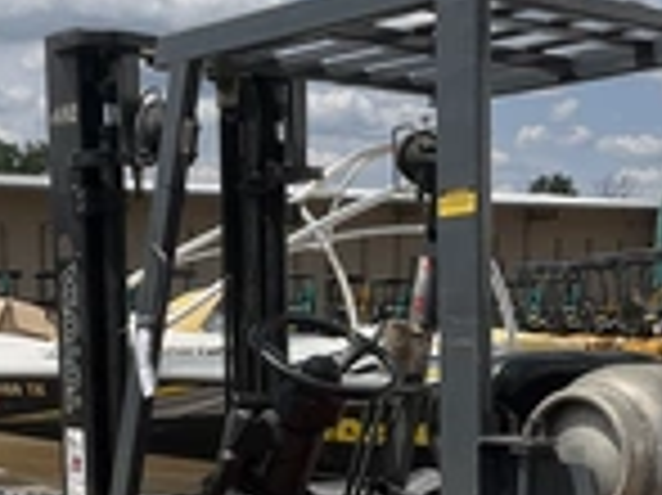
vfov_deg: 17.9
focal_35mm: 79
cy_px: 549
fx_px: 1510
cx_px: 369
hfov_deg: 24.7
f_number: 1.8
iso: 25
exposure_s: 1/2320
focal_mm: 3
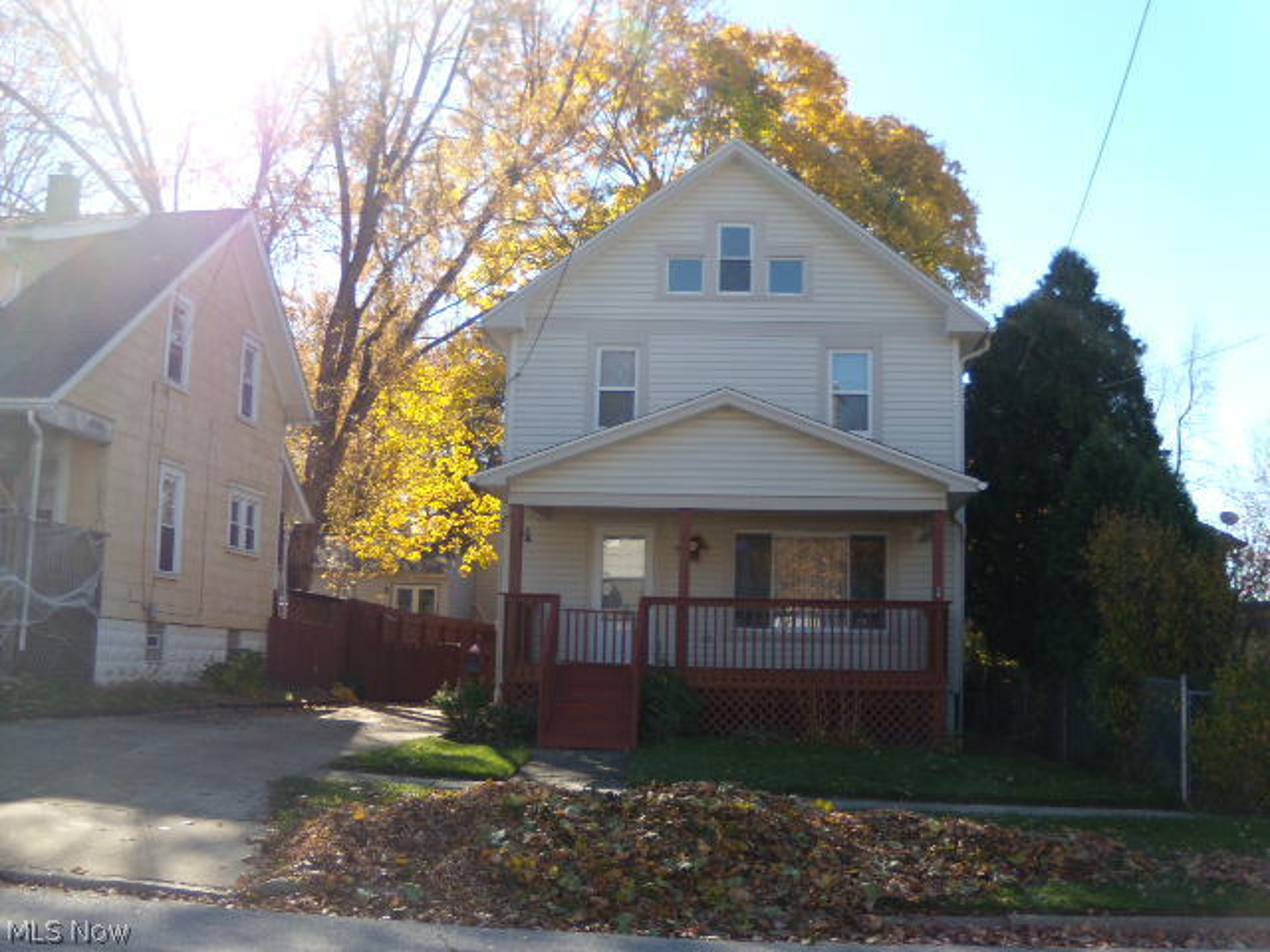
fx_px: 1321
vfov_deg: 39.7
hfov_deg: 51.4
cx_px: 635
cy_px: 476
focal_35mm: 36
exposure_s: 1/320
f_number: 3.6
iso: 80
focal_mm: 6.4
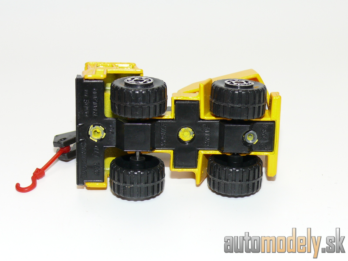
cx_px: 174
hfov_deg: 24.1
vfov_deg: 18.2
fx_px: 814
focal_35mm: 81
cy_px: 130
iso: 100
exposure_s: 1/30
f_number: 4
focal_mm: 11.8
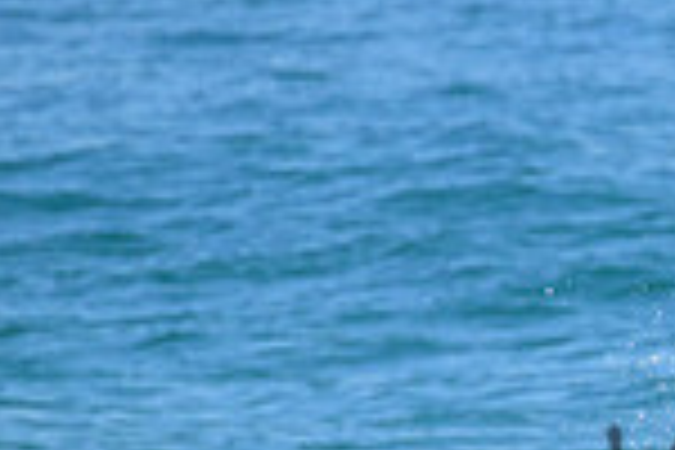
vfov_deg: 0.6
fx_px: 44846
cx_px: 1071
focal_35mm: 2392
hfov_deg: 0.9
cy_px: 457
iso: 2000
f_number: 11
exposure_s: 1/1600
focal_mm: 620
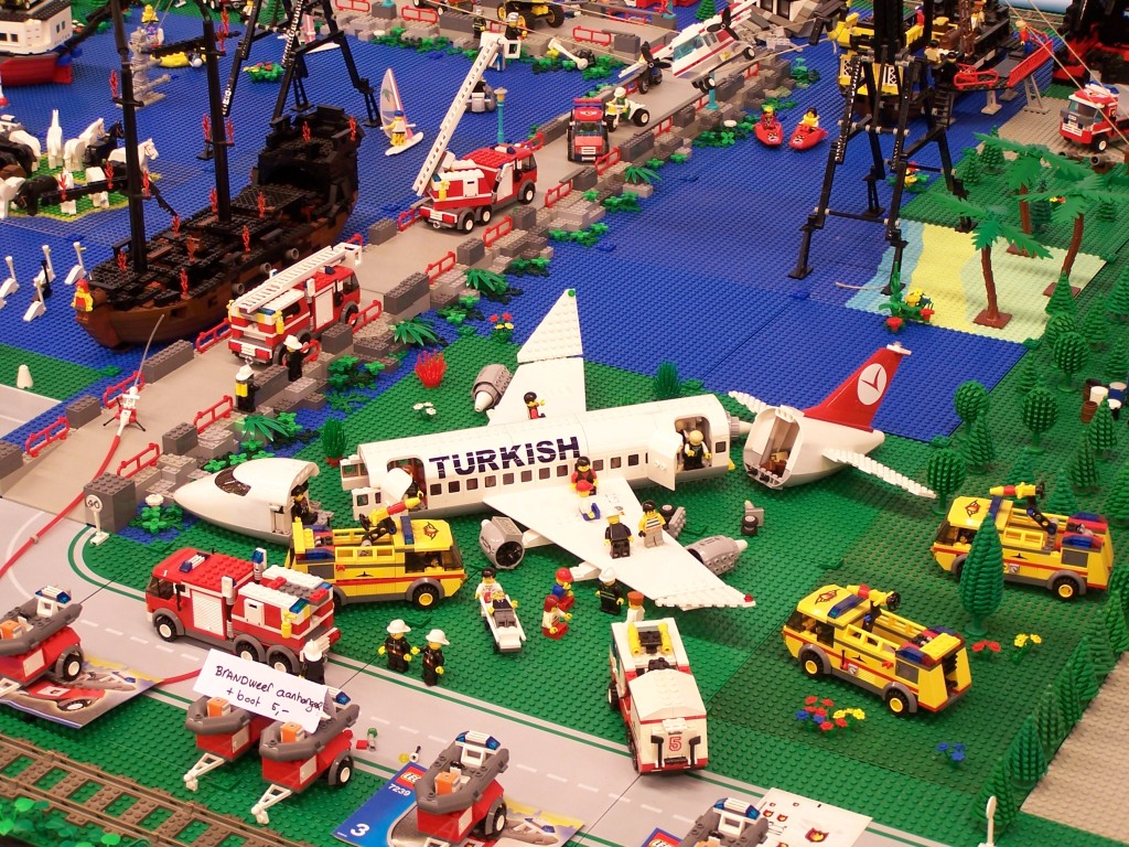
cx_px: 564
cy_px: 424
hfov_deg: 26.0
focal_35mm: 75
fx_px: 2446
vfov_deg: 19.6
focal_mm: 12.4
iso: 80
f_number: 3.2
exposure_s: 1/3
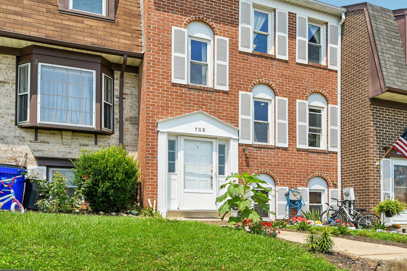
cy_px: 113
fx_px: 350
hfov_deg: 59.9
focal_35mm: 31
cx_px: 239
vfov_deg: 42.2
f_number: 8
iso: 400
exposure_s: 1/1600
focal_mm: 24
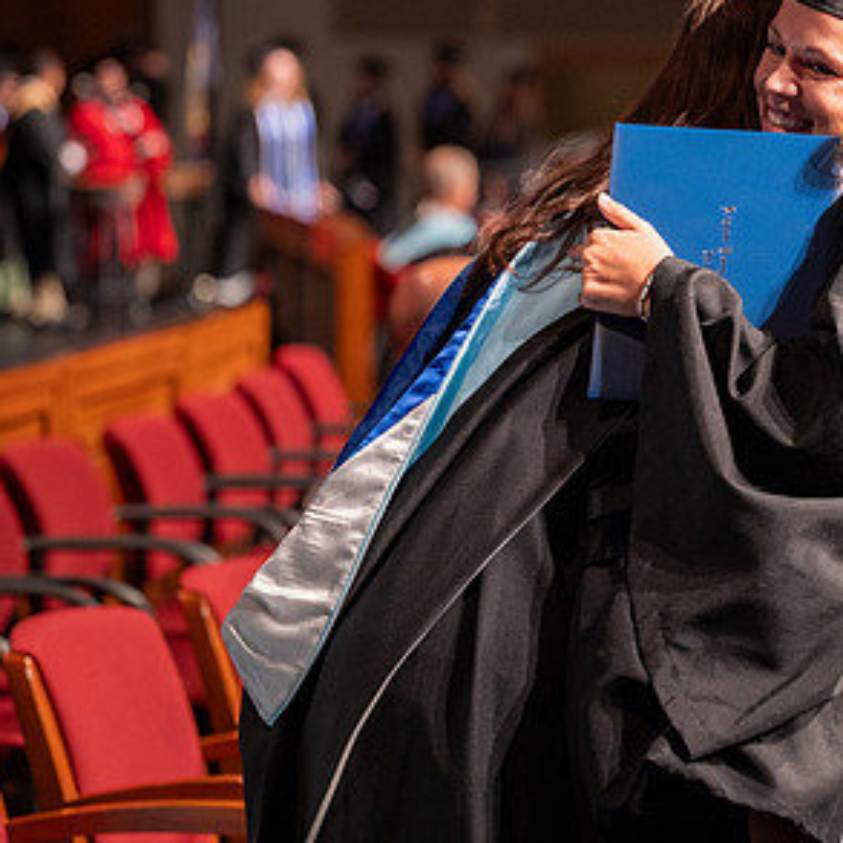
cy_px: 258
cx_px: 769
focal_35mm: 160
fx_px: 4408
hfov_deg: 10.9
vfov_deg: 10.9
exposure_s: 1/160
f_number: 2.8
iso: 1000
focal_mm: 89
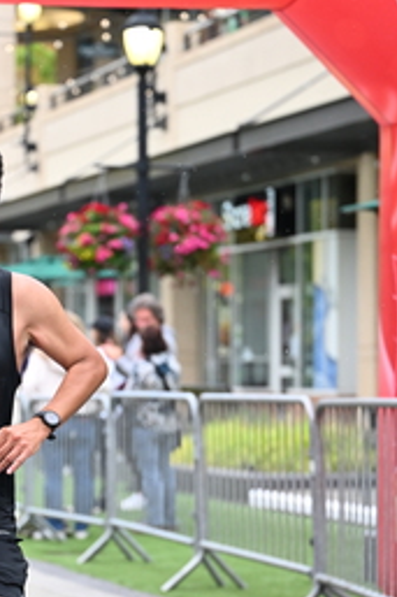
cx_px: 62
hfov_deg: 9.1
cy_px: 418
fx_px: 2484
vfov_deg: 13.7
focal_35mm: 150
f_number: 2.8
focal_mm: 70
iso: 1250
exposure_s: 1/1250
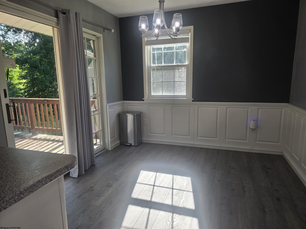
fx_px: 203
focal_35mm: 23
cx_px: 153
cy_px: 114
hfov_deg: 73.9
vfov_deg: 58.9
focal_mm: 6.3
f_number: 1.7
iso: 12
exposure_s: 1/120
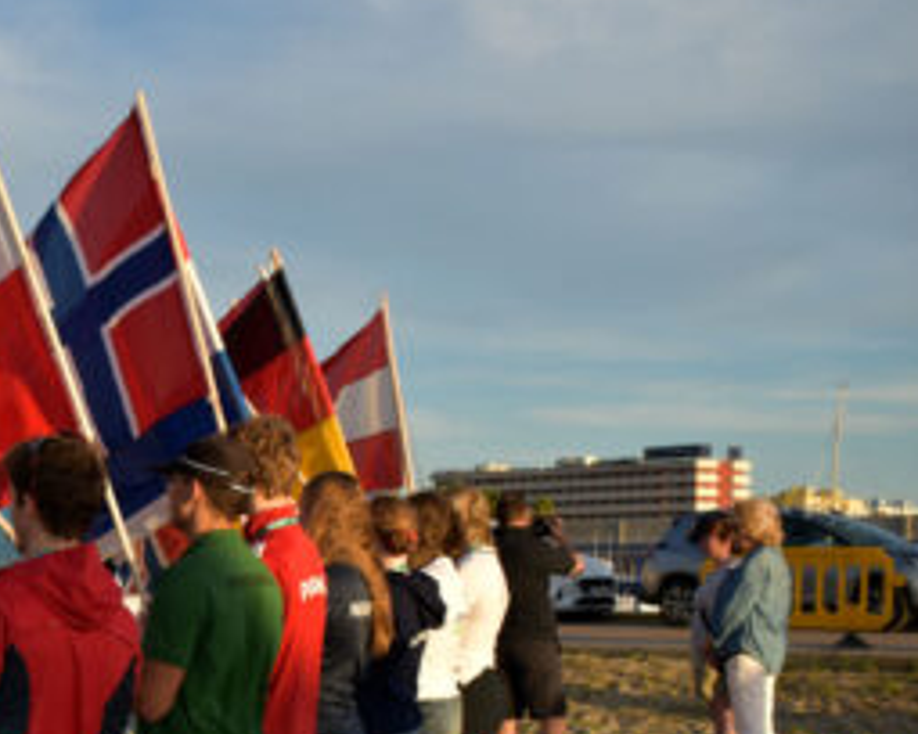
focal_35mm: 73
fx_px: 1983
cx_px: -144
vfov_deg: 20.5
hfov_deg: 24.0
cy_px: 673
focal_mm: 22
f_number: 6.3
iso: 100
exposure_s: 1/200
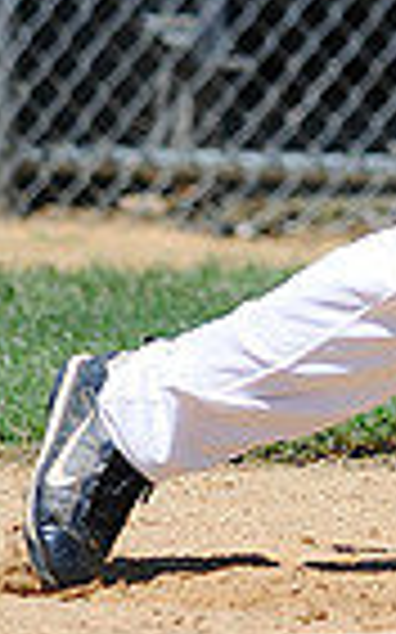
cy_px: -319
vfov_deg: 1.4
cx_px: 515
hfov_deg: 0.9
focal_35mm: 1462
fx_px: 25271
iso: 200
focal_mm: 300
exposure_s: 1/1600
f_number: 4
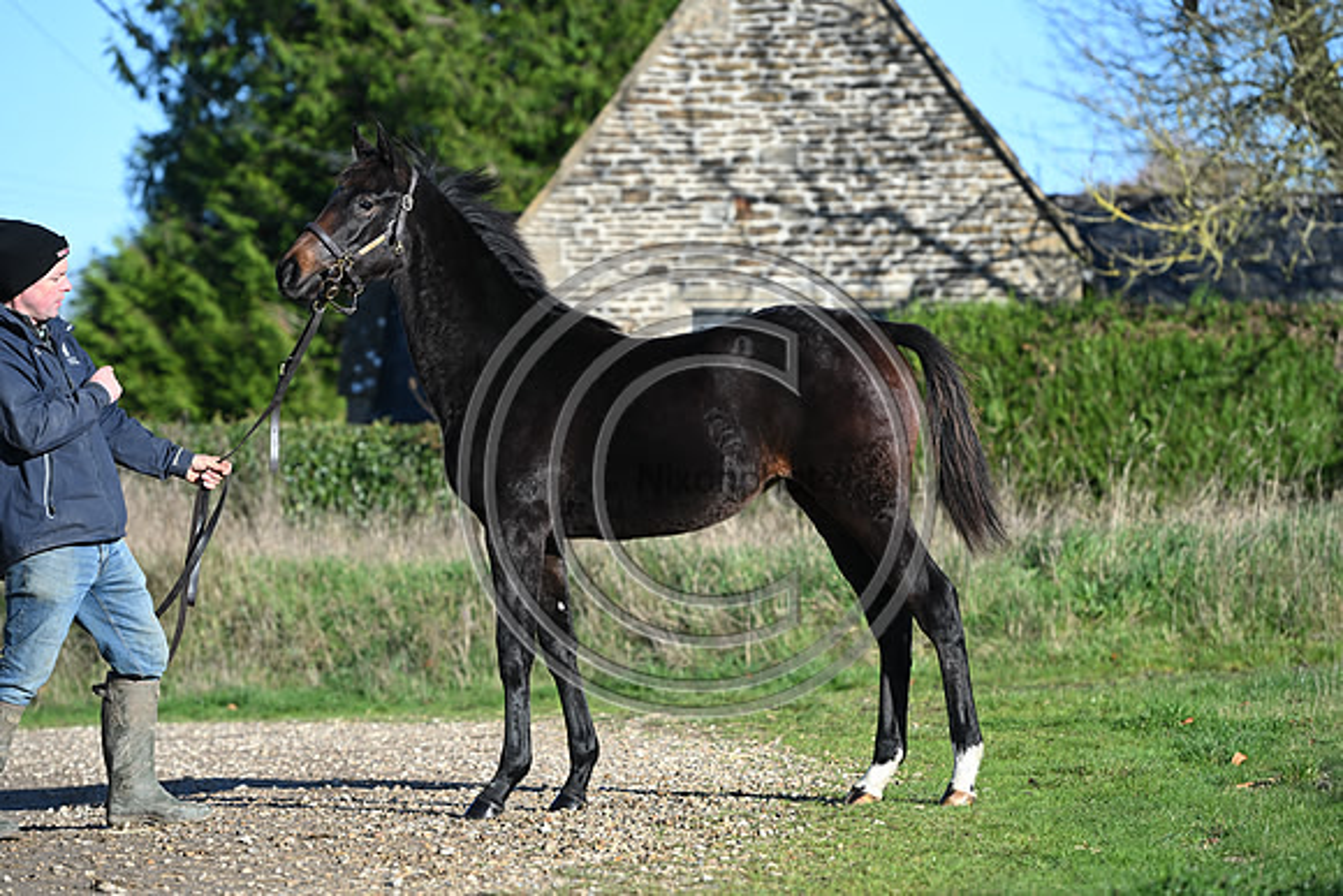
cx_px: 672
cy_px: 448
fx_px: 5224
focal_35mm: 140
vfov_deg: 9.8
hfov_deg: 14.7
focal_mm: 140
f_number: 4.5
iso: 280
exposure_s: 1/1250
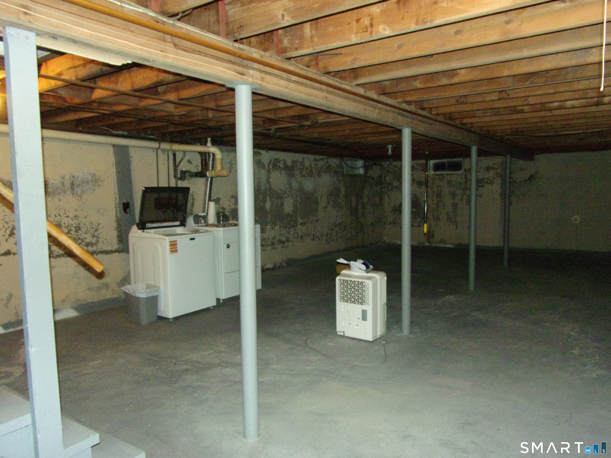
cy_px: 229
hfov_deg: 71.6
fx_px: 424
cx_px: 306
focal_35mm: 24
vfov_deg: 56.8
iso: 640
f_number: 3.3
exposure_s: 1/34
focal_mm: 4.3
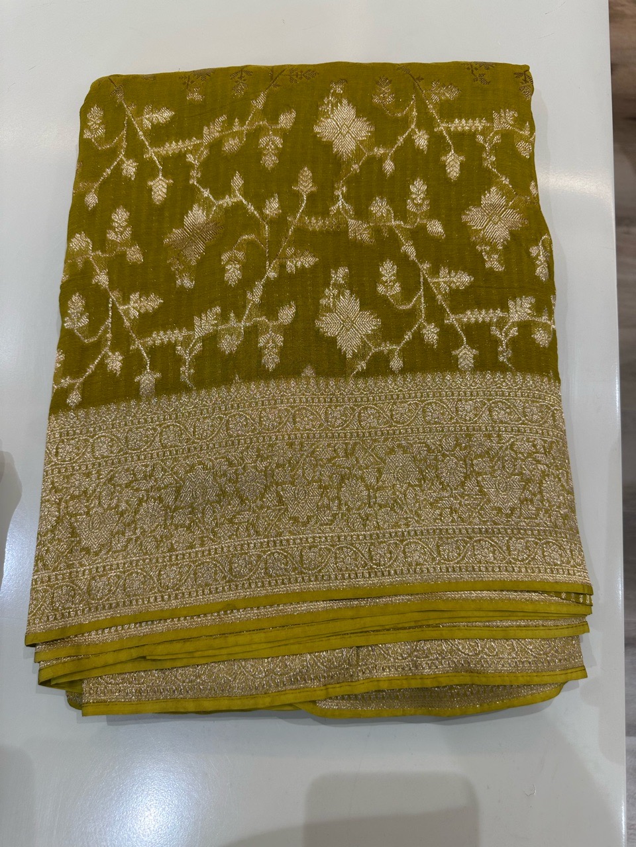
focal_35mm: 24
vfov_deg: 71.6
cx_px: 318
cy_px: 424
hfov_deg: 56.8
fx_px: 588
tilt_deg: -78.2
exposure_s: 1/108
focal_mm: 6.86
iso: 64
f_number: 1.78
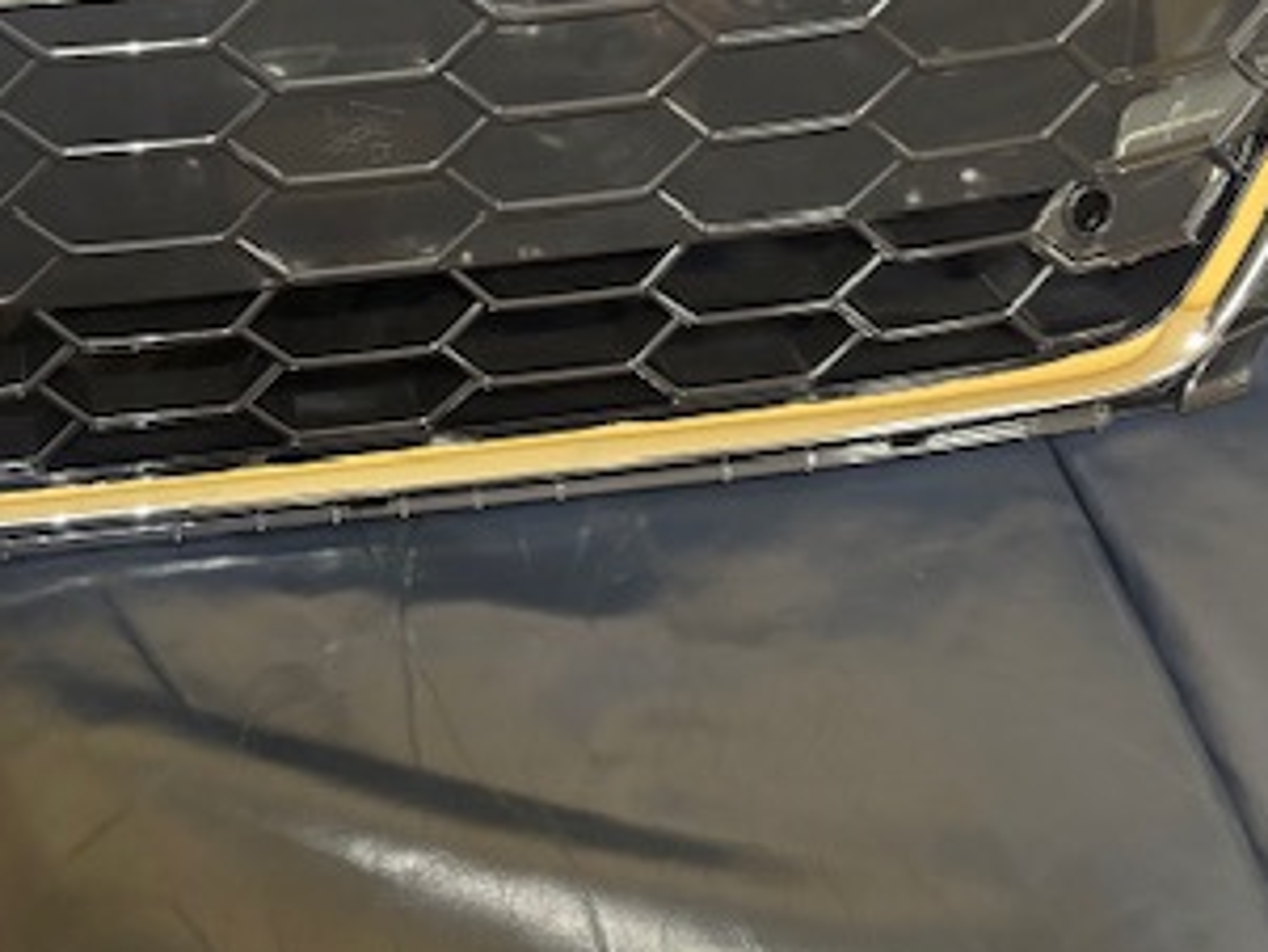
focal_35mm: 51
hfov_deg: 35.9
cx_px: 202
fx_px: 1869
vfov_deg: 27.2
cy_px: 34
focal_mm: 6.76
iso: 640
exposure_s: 1/50
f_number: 1.78
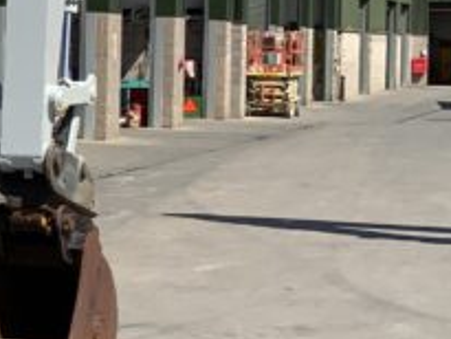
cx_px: -319
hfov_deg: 12.6
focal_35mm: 145
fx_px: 1890
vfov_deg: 10.2
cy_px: 147
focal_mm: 3
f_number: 1.8
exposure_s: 1/1984
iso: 16
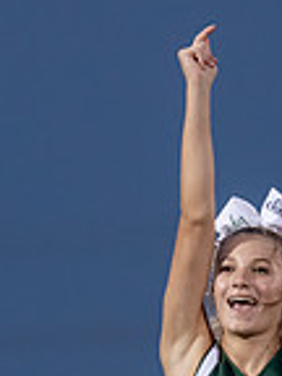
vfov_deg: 2.0
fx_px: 10710
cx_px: 157
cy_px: 514
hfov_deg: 1.5
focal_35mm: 986
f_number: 2.8
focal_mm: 180
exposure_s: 1/1000
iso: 1250
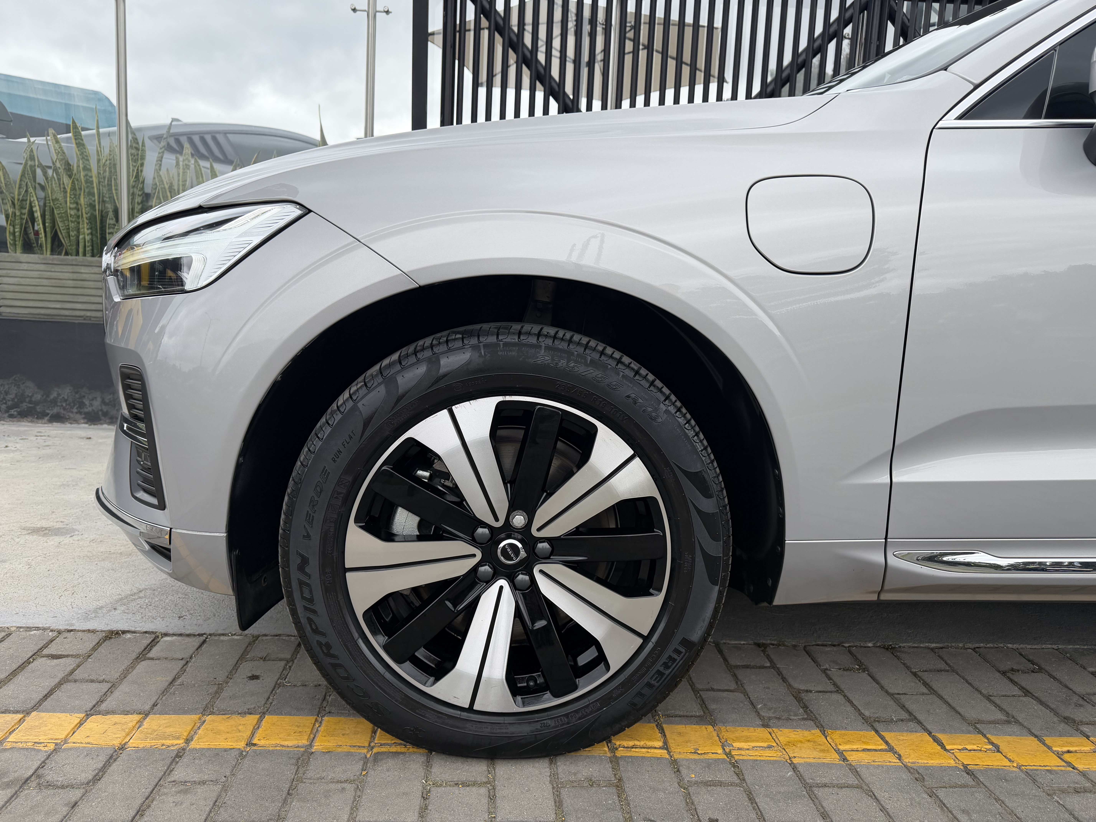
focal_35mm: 24
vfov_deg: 56.8
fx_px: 760
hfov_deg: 71.6
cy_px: 411
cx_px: 548
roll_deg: -2.0
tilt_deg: -9.5
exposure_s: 1/1855
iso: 80
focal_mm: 6.76
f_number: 1.78
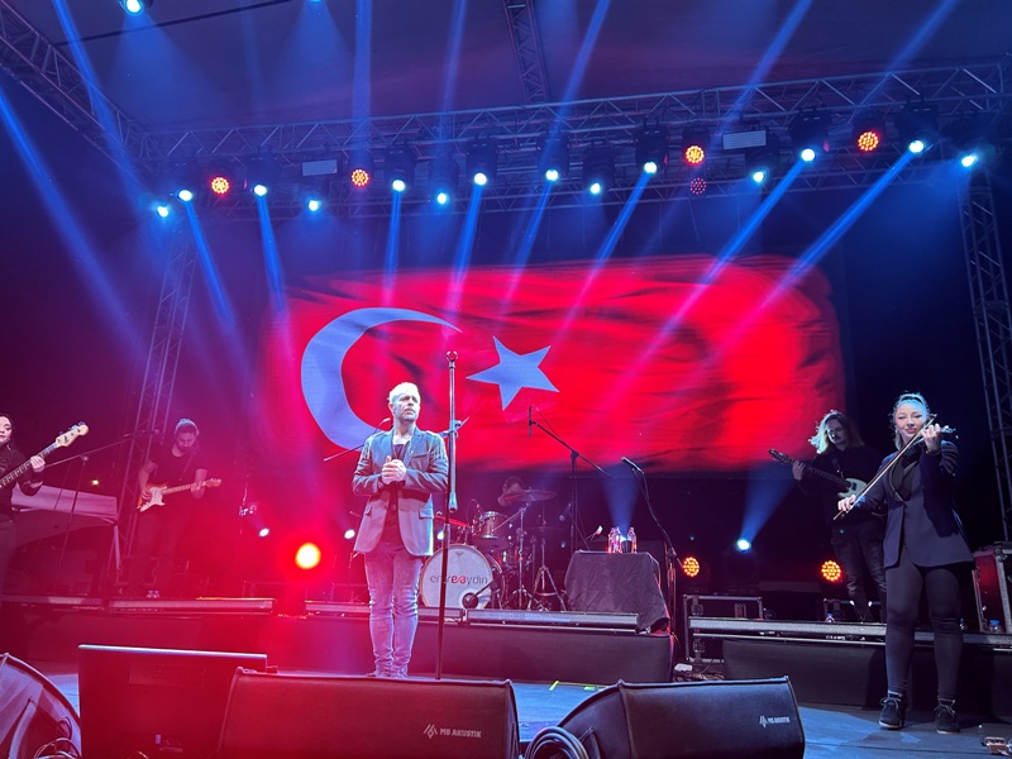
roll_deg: -2.0
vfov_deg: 53.1
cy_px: 380
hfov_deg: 67.3
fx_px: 760
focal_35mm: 26
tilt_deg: +15.0
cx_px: 506
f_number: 1.5
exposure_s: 1/120
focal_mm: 5.7
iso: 125
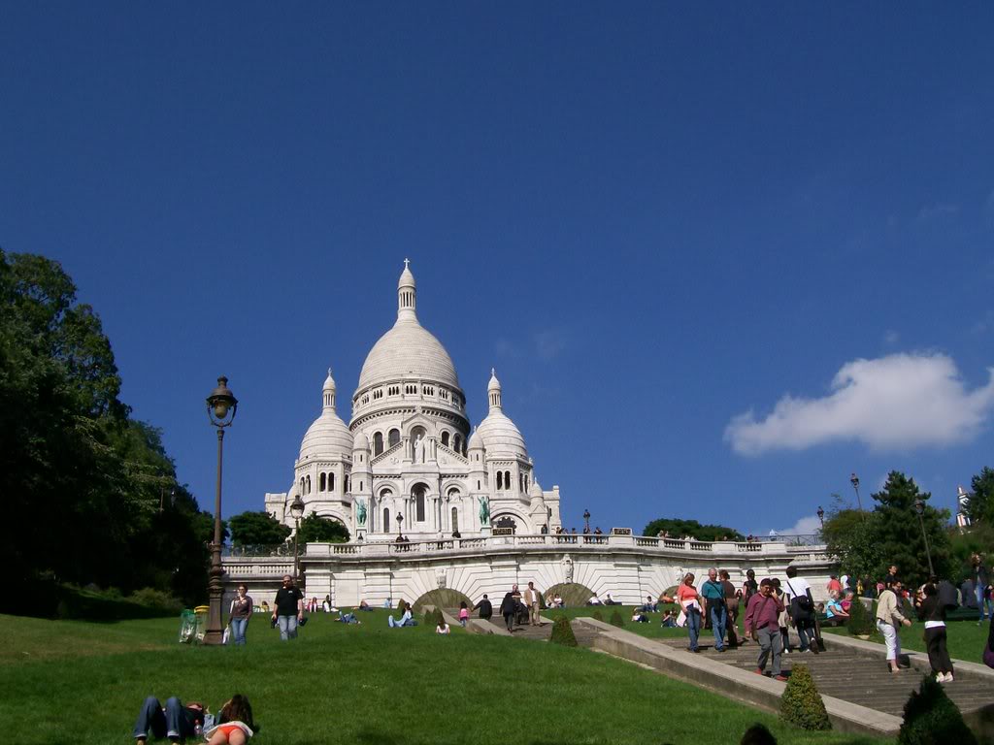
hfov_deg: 51.4
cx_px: 497
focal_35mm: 36
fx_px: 1034
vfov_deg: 39.7
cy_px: 372
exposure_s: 1/1230
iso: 80
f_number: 4.8
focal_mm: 6
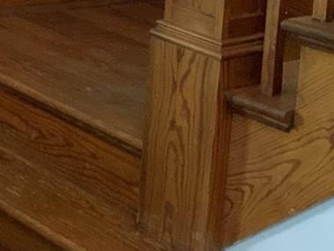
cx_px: -246
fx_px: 1177
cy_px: -197
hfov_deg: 14.4
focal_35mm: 122
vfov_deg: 11.3
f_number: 1.8
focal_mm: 3
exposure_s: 1/60
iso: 125
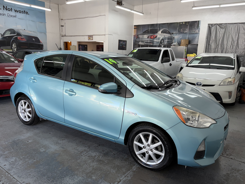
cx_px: 122
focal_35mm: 26
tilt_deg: -11.7
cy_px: 92
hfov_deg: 67.3
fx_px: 184
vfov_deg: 53.1
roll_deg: -1.4
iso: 64
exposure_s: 1/120
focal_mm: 5.96
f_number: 1.6
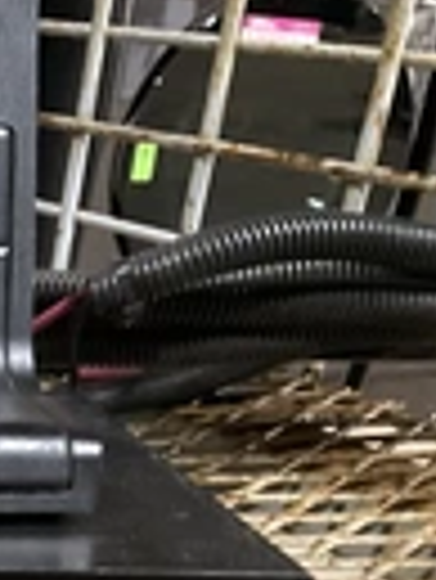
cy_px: 584
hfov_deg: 13.8
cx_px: -445
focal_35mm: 90
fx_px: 1509
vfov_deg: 21.0
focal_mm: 3
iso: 250
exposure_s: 1/40
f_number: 1.8
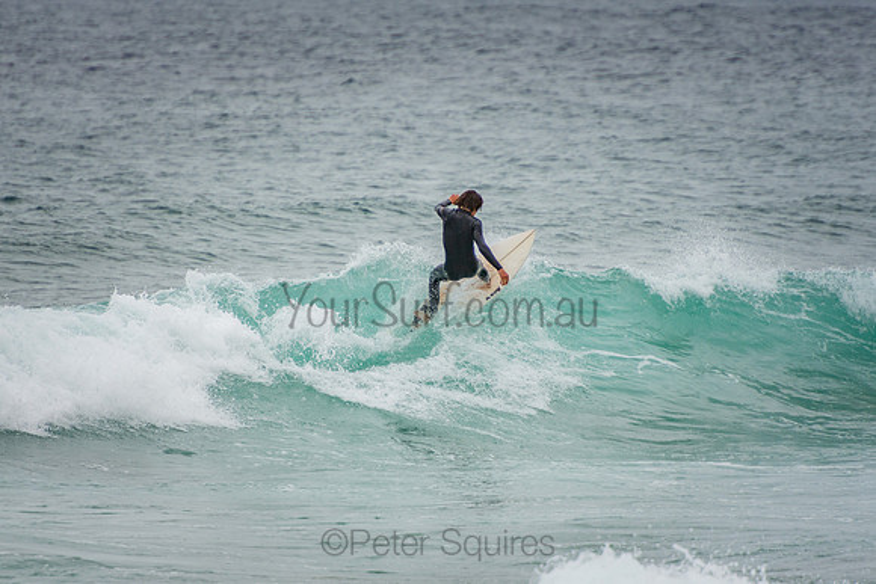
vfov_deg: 2.3
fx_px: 14845
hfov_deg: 3.4
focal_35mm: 610
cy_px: 287
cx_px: 446
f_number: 5.6
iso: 250
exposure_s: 1/1600
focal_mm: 390
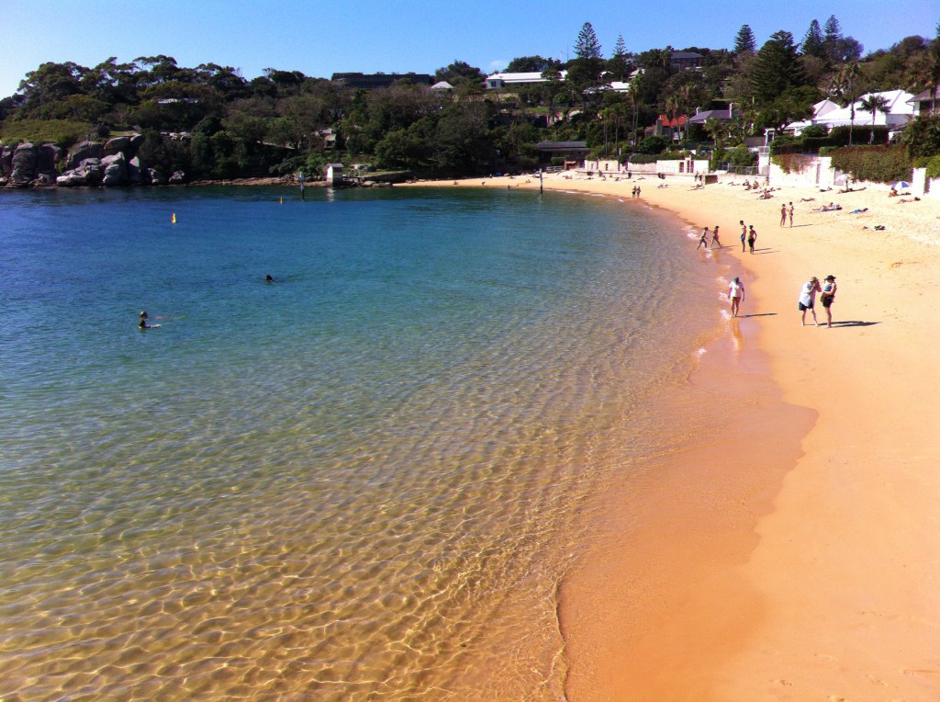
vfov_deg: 40.6
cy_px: 351
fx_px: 949
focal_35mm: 35
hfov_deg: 52.7
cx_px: 470
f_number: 2.8
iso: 80
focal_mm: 3.85
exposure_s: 1/1508
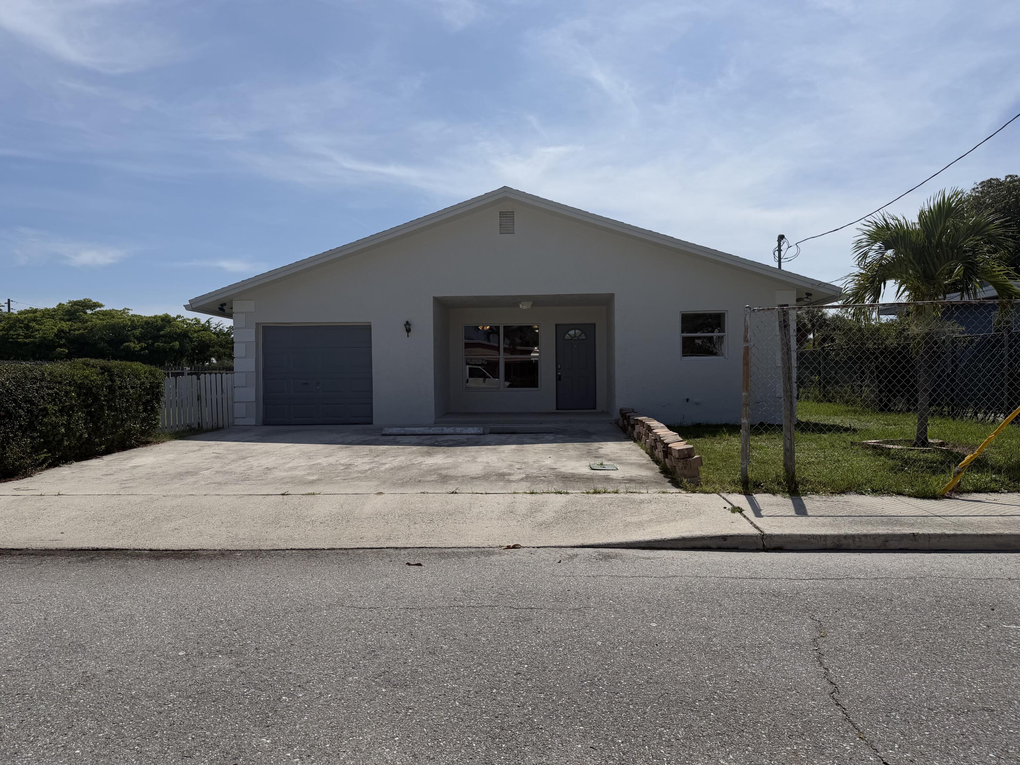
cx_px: 510
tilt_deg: -0.3
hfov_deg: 71.6
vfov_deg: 56.8
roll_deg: +1.2
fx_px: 707
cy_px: 382
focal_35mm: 24
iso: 80
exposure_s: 1/10309
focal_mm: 6.76
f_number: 1.78
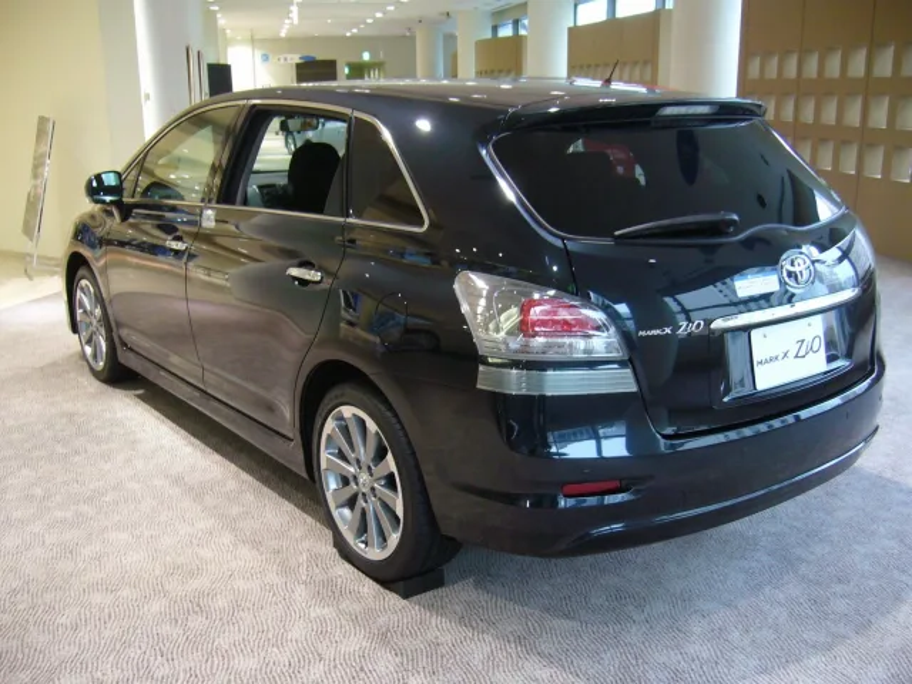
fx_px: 922
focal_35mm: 35
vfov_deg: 40.7
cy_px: 342
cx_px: 456
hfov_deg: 52.6
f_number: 2.8
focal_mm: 5.8
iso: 200
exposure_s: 1/13
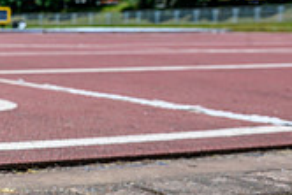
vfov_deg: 16.3
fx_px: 682
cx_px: -208
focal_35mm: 84
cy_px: 76
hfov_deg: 19.3
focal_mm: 24
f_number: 8
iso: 200
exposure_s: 1/800
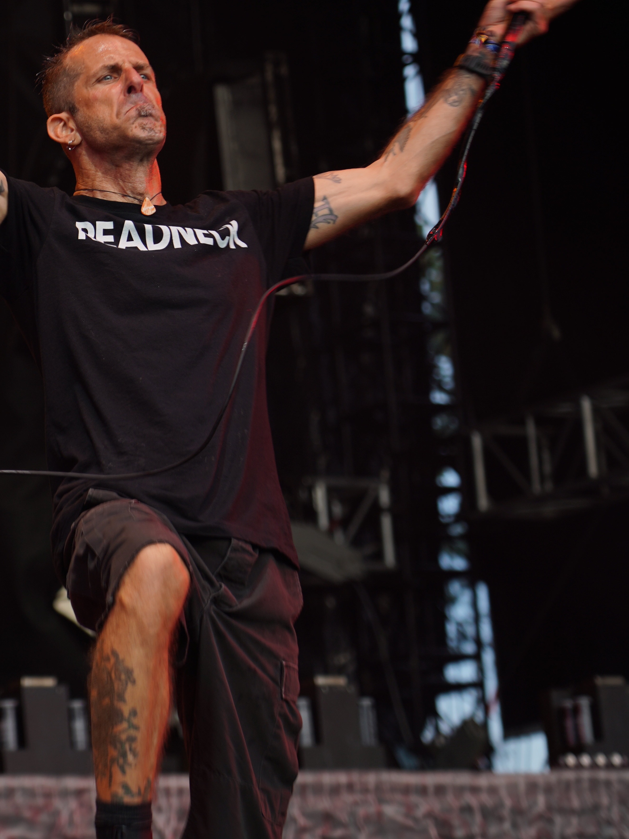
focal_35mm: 161
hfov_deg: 9.2
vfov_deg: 12.3
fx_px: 3900
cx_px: 57
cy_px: 432
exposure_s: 1/125
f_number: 4
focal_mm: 98
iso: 125
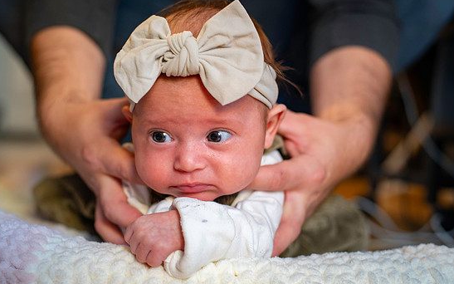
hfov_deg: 37.5
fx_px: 668
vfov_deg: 24.0
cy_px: 139
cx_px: 216
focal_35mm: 54
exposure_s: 1/60
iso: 1000
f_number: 3.2
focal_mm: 50
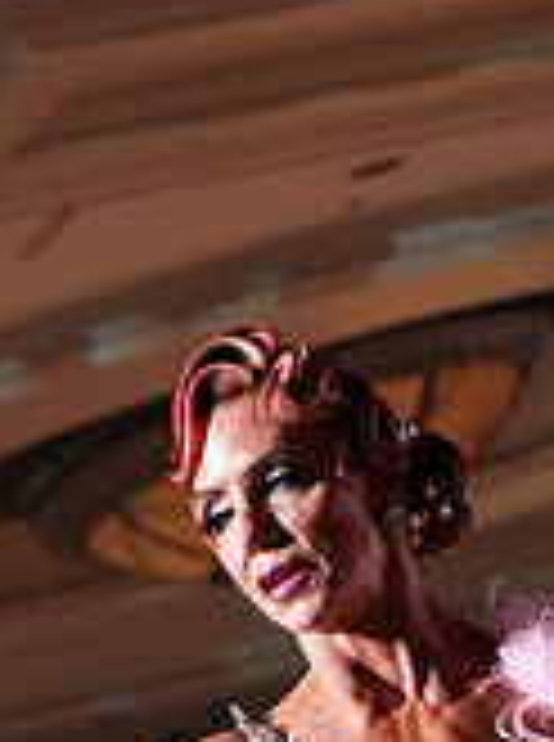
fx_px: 5591
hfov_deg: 5.7
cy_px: 1169
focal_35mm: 261
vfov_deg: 7.5
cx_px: 574
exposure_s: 1/400
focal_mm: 77
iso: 6400
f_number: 5
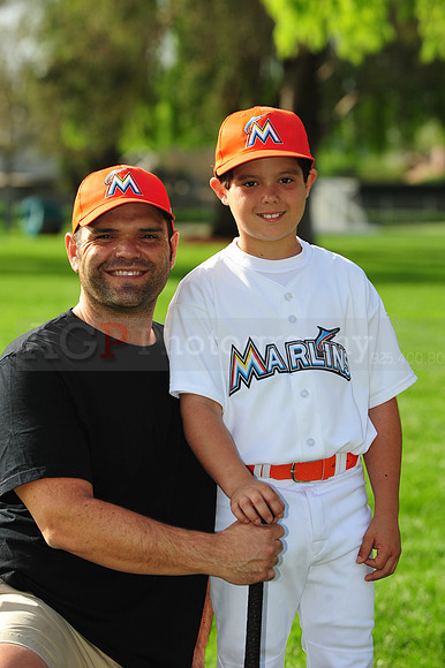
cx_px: 222
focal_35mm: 165
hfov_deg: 8.3
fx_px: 3063
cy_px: 334
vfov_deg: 12.5
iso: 200
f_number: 7.1
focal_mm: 165
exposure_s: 1/400
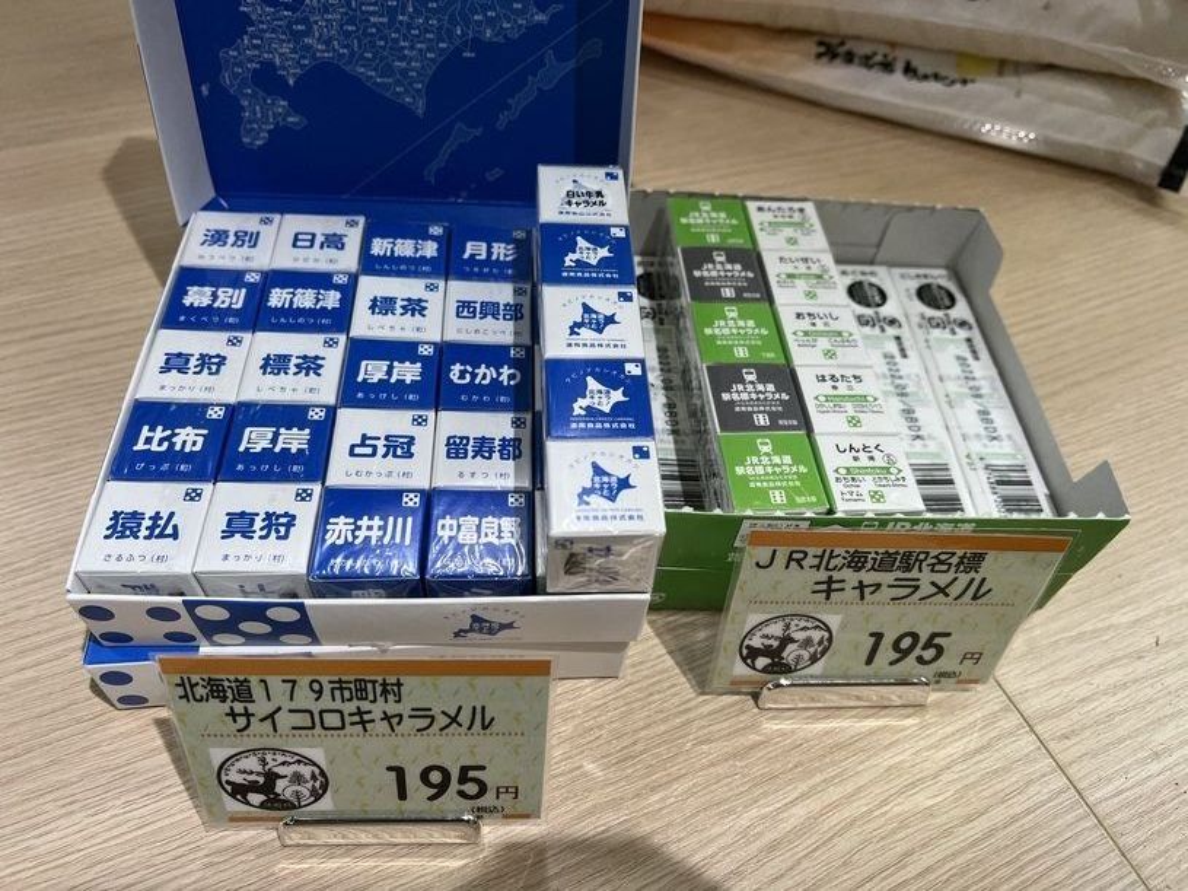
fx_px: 892
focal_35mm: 26
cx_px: 594
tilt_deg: -51.7
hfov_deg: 67.3
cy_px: 446
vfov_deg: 53.1
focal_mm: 5.7
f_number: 1.5
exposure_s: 1/116
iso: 32
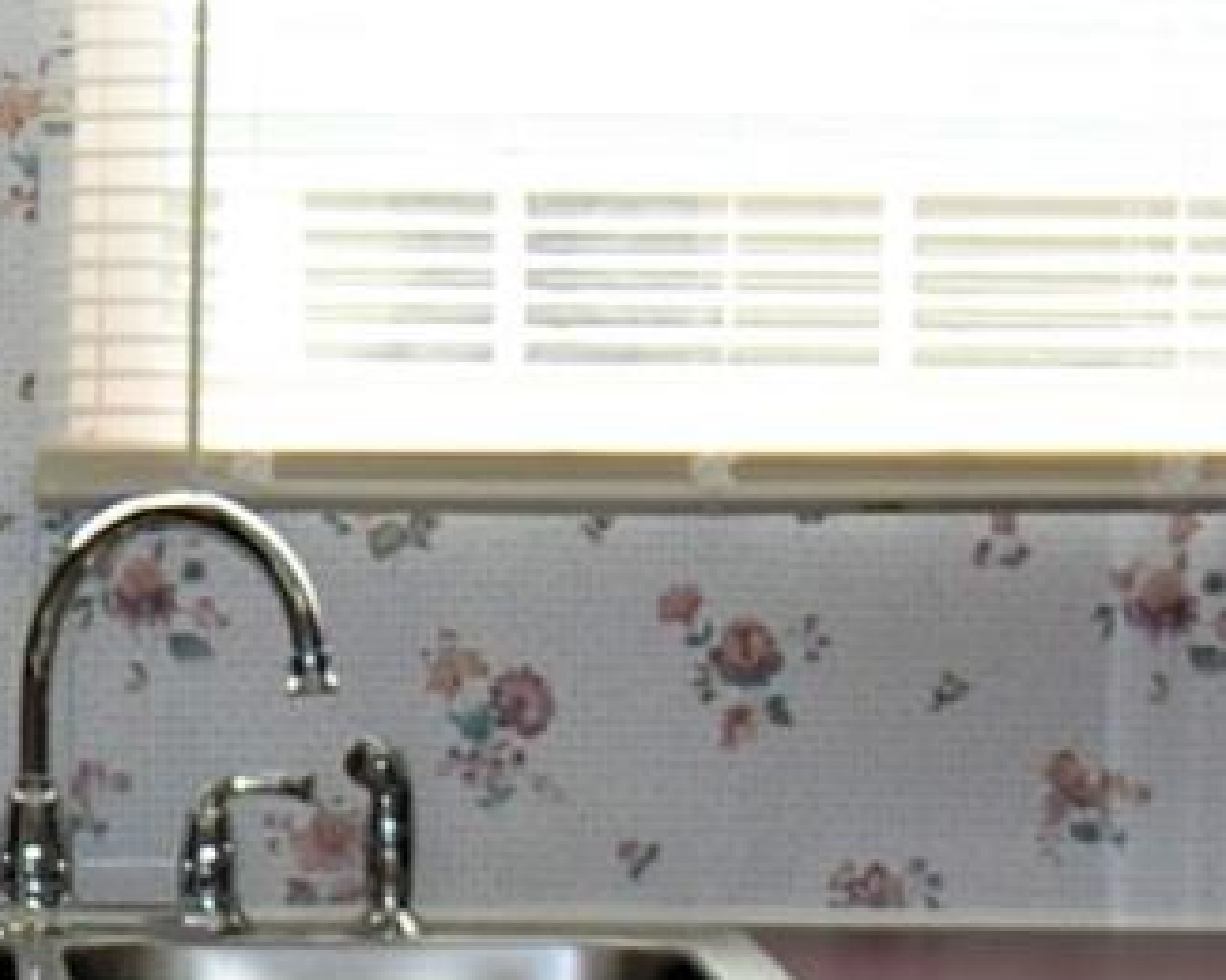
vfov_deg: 5.0
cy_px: 882
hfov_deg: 6.1
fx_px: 11321
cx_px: -705
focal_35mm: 312
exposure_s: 1/125
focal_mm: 24
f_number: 4
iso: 100
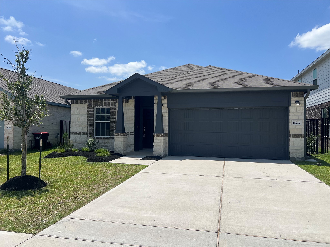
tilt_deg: +2.2
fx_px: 248
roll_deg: -0.2
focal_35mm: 26
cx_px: 165
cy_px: 124
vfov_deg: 53.1
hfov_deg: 67.3
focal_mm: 5.7
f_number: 1.5
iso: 50
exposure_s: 1/7463
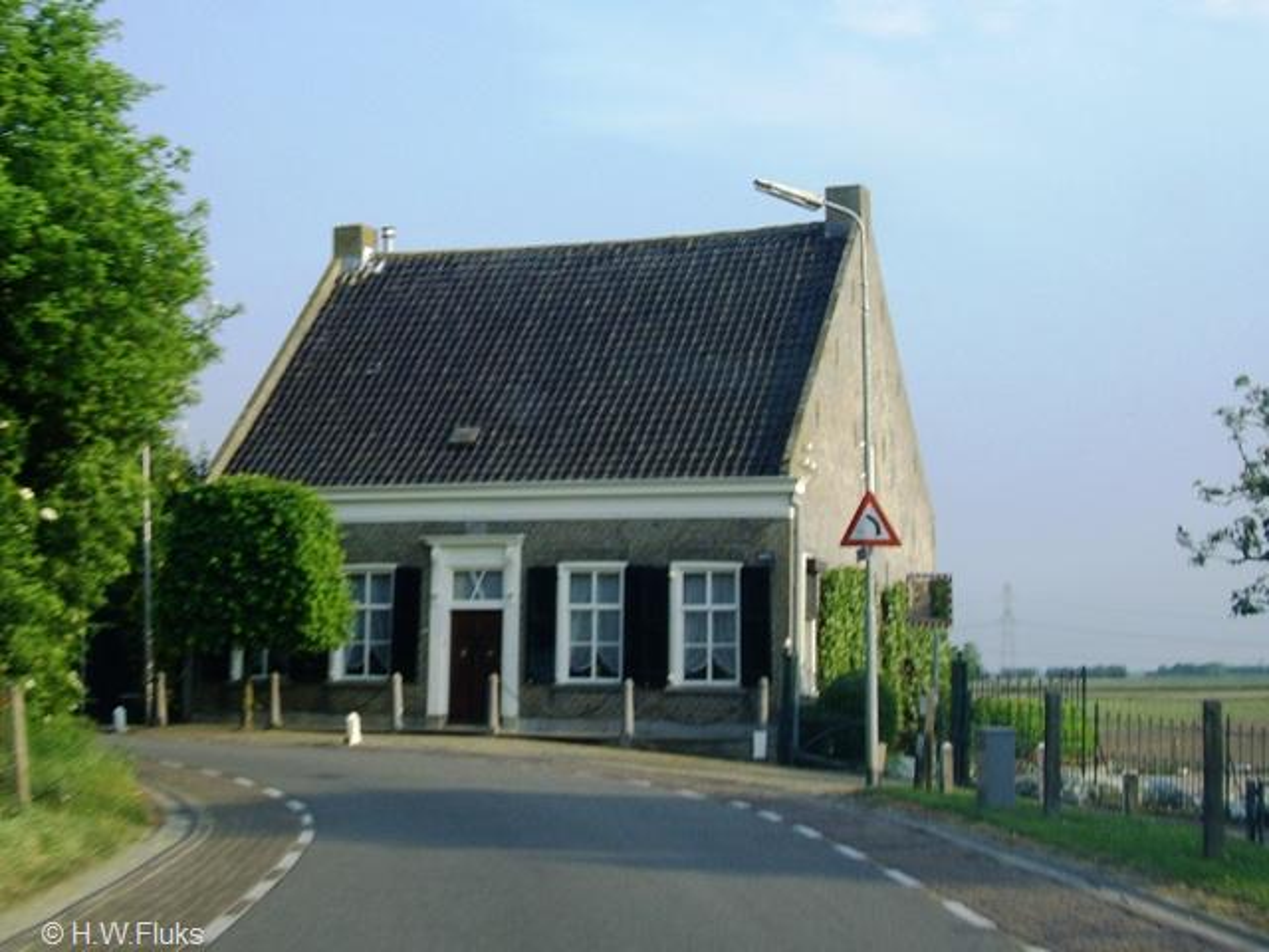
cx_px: 634
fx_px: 1393
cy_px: 476
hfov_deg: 49.0
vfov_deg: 37.7
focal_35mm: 38
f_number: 8
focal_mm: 7.9
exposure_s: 1/60
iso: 64
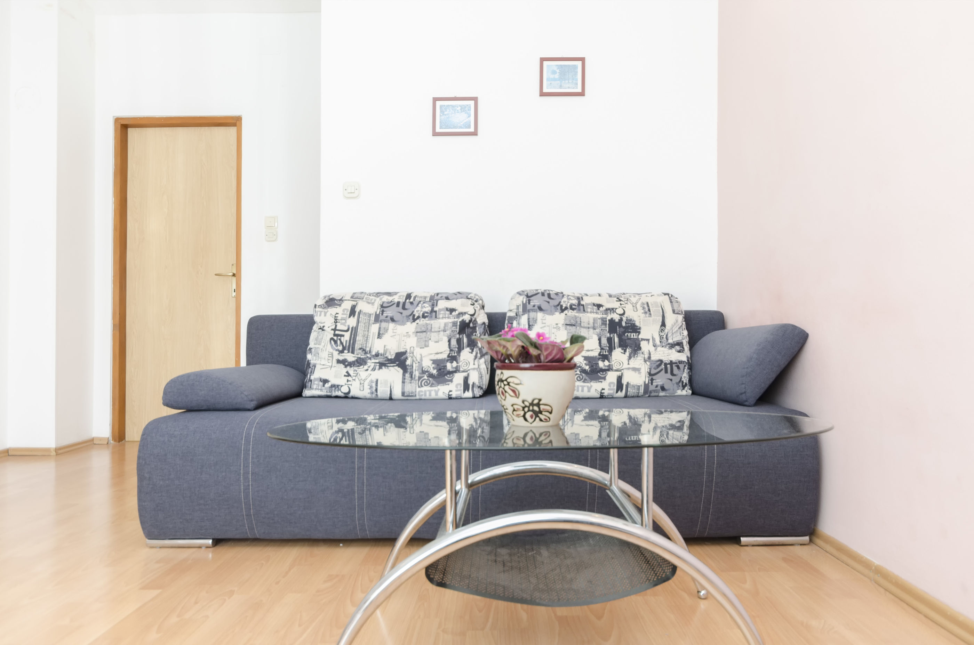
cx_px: 487
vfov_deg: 55.9
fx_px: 608
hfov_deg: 77.4
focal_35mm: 22
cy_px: 322
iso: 500
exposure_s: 1/50
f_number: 7.1
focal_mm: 15
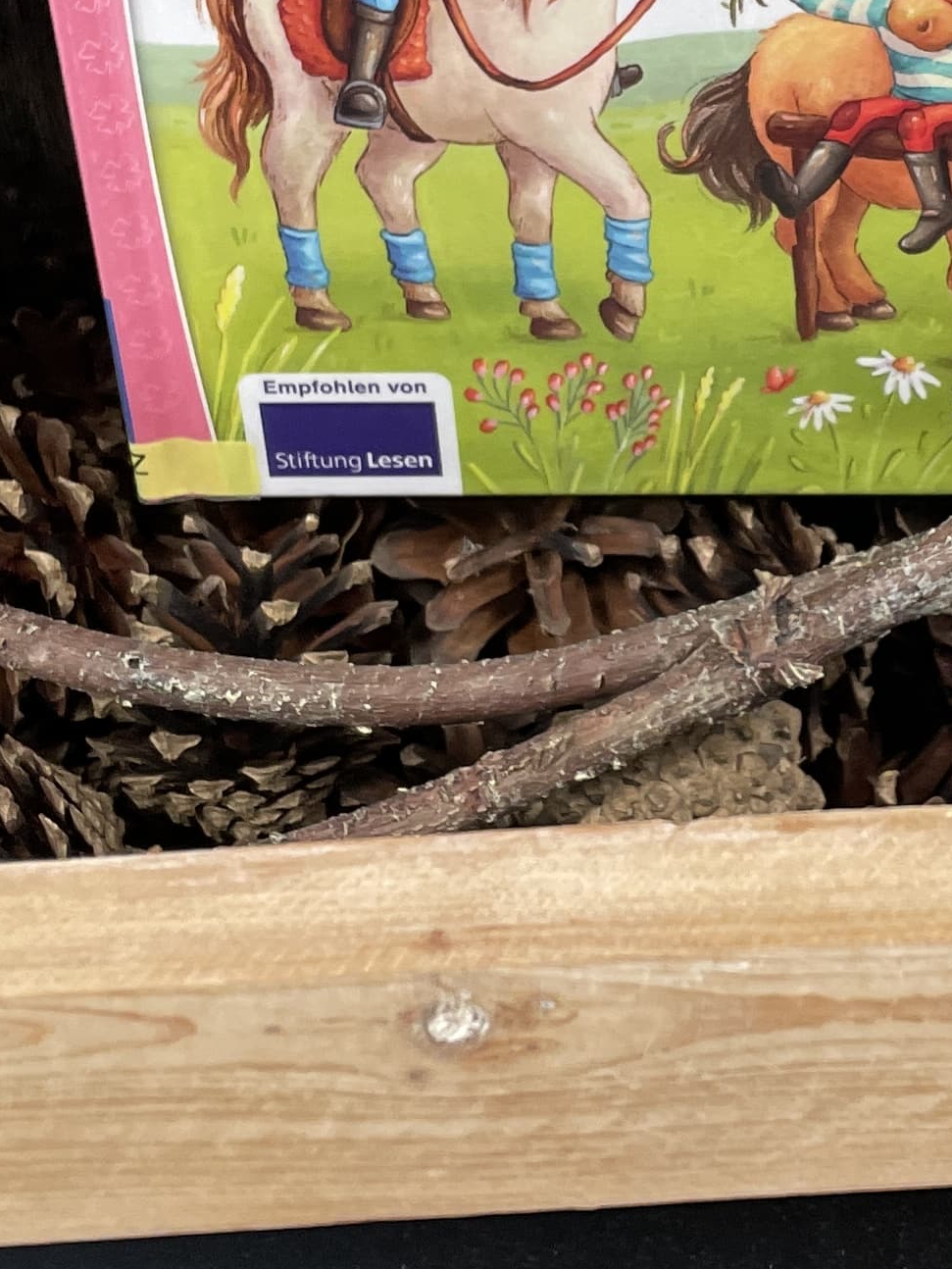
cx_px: 877
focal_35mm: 81
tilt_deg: -49.6
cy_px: 248
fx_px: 2969
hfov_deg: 17.9
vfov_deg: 23.7
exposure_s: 1/109
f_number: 1.6
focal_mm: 4.2
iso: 125
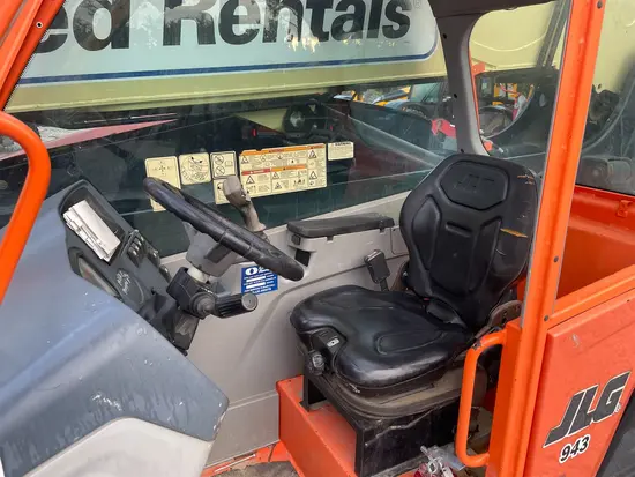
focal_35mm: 26
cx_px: 318
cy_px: 238
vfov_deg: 53.1
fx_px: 477
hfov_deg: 67.3
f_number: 1.6
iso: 80
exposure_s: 1/121
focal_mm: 4.2
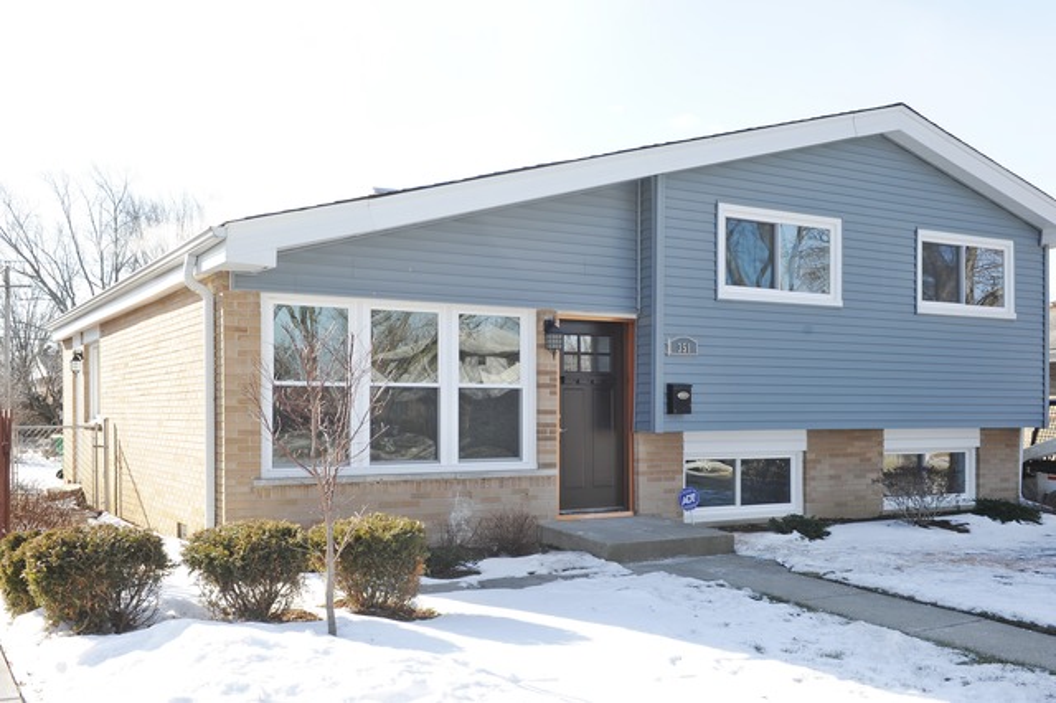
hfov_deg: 54.5
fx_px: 1026
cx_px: 528
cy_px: 352
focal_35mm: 35
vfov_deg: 37.8
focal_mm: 35
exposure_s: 1/160
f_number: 8
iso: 200
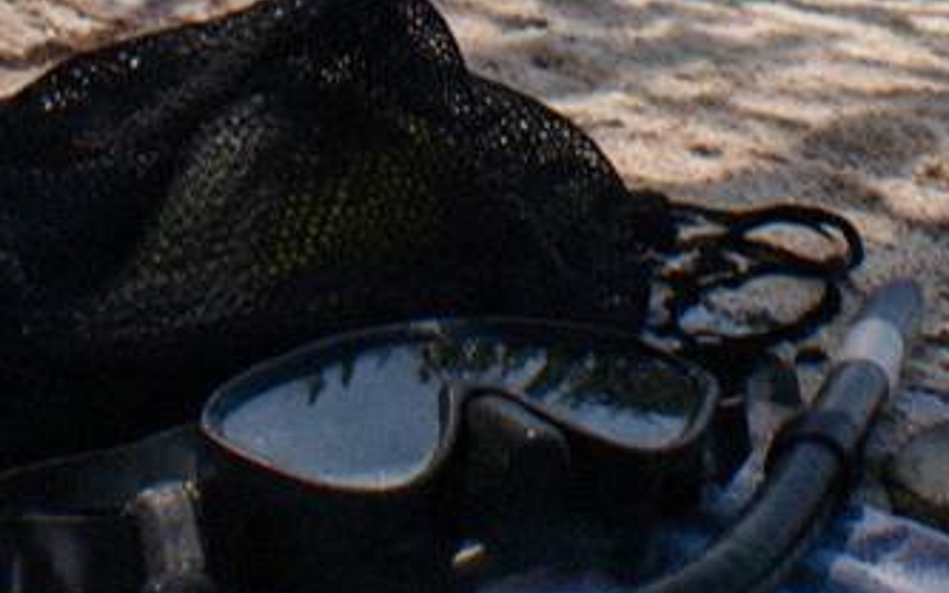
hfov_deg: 13.8
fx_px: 3801
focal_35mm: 147
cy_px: 6
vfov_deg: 8.9
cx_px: 1151
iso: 200
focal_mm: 48
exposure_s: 1/400
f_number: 5
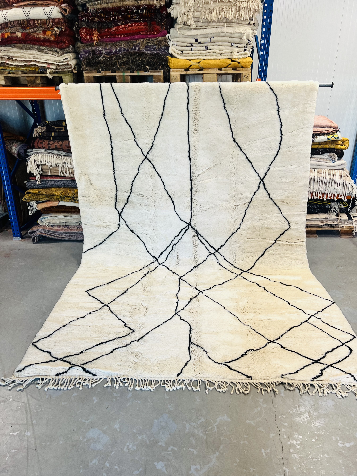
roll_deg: +2.5
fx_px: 358
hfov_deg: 53.1
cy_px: 238
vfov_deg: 67.3
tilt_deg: -23.7
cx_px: 178
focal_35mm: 26
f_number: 1.5
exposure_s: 1/100
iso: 125
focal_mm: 5.7
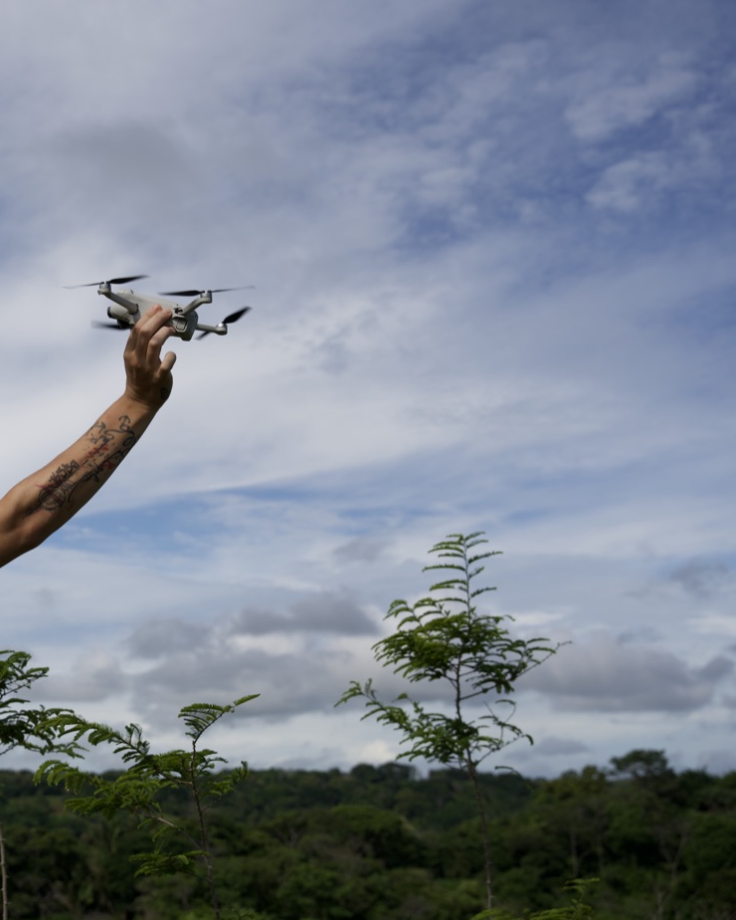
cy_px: 462
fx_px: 1496
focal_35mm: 55
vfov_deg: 34.1
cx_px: 70
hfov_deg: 26.7
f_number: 4.5
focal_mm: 38.7
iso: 100
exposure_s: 1/1600
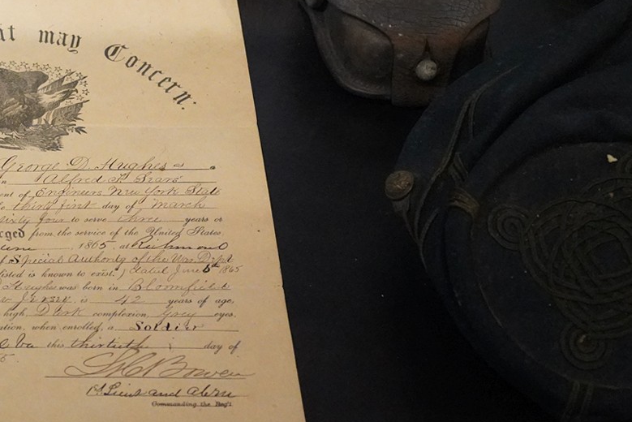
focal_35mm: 154
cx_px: -110
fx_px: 2704
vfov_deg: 8.9
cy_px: 97
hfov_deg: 13.0
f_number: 5.6
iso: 10000
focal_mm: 60
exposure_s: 1/80
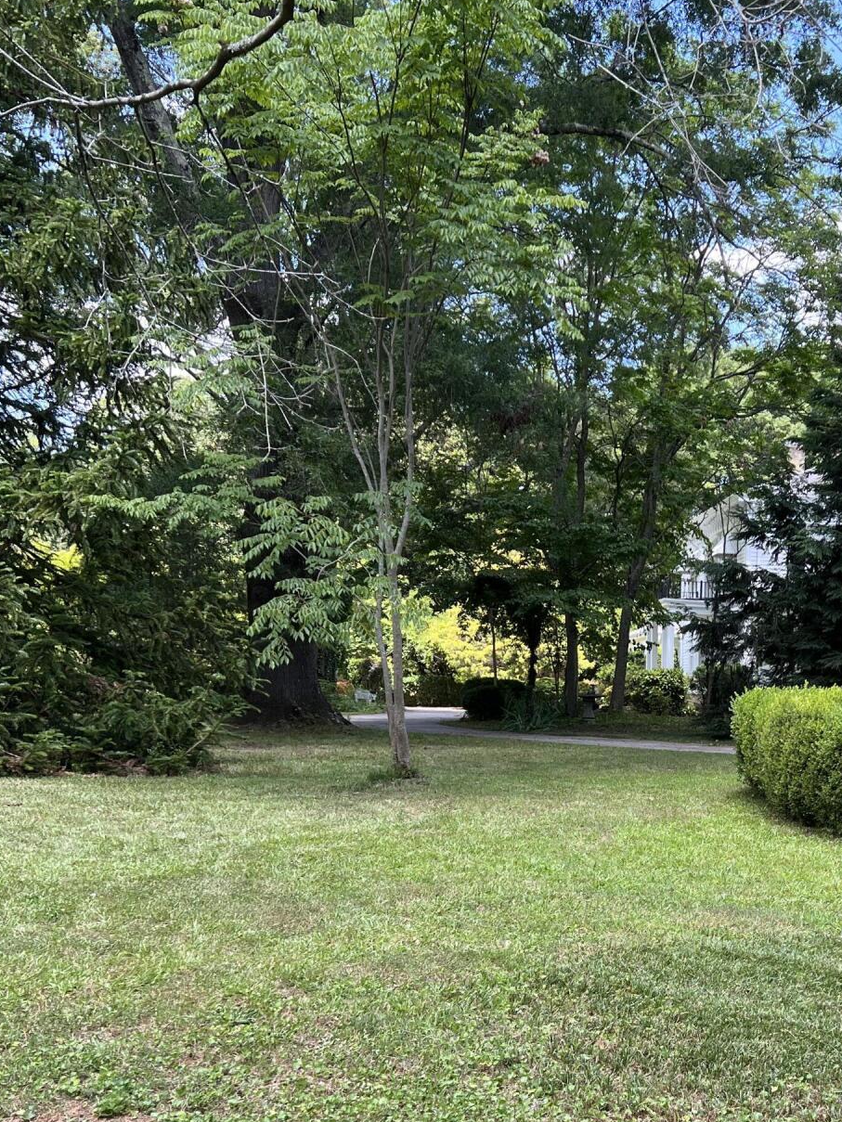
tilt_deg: -4.1
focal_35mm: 43
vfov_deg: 42.7
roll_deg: -0.4
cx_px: 690
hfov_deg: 32.6
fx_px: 1394
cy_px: 814
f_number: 1.5
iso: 50
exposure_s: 1/389
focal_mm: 5.7
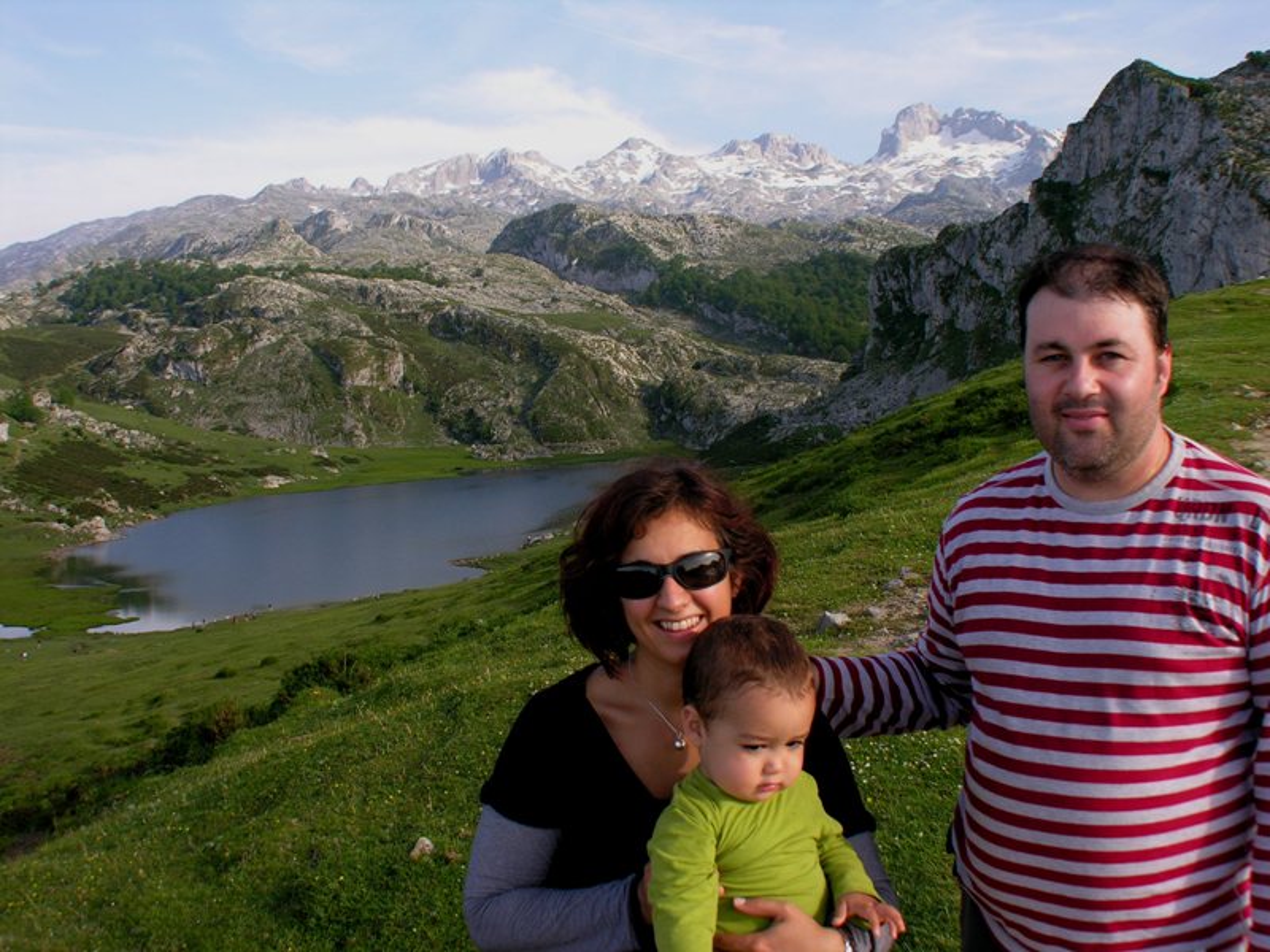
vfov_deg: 29.1
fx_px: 1834
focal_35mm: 50
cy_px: 476
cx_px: 635
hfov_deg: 38.2
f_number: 5.5
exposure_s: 1/130
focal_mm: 12.7
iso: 50
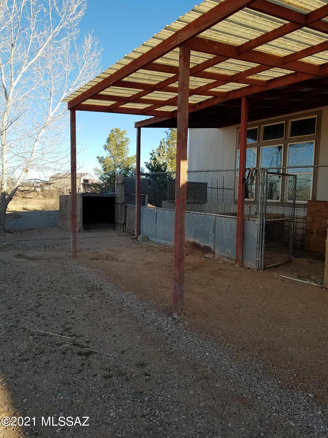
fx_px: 328
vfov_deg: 67.3
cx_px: 164
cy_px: 219
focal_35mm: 26
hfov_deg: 53.1
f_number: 1.7
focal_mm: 4.2
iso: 40
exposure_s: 1/920
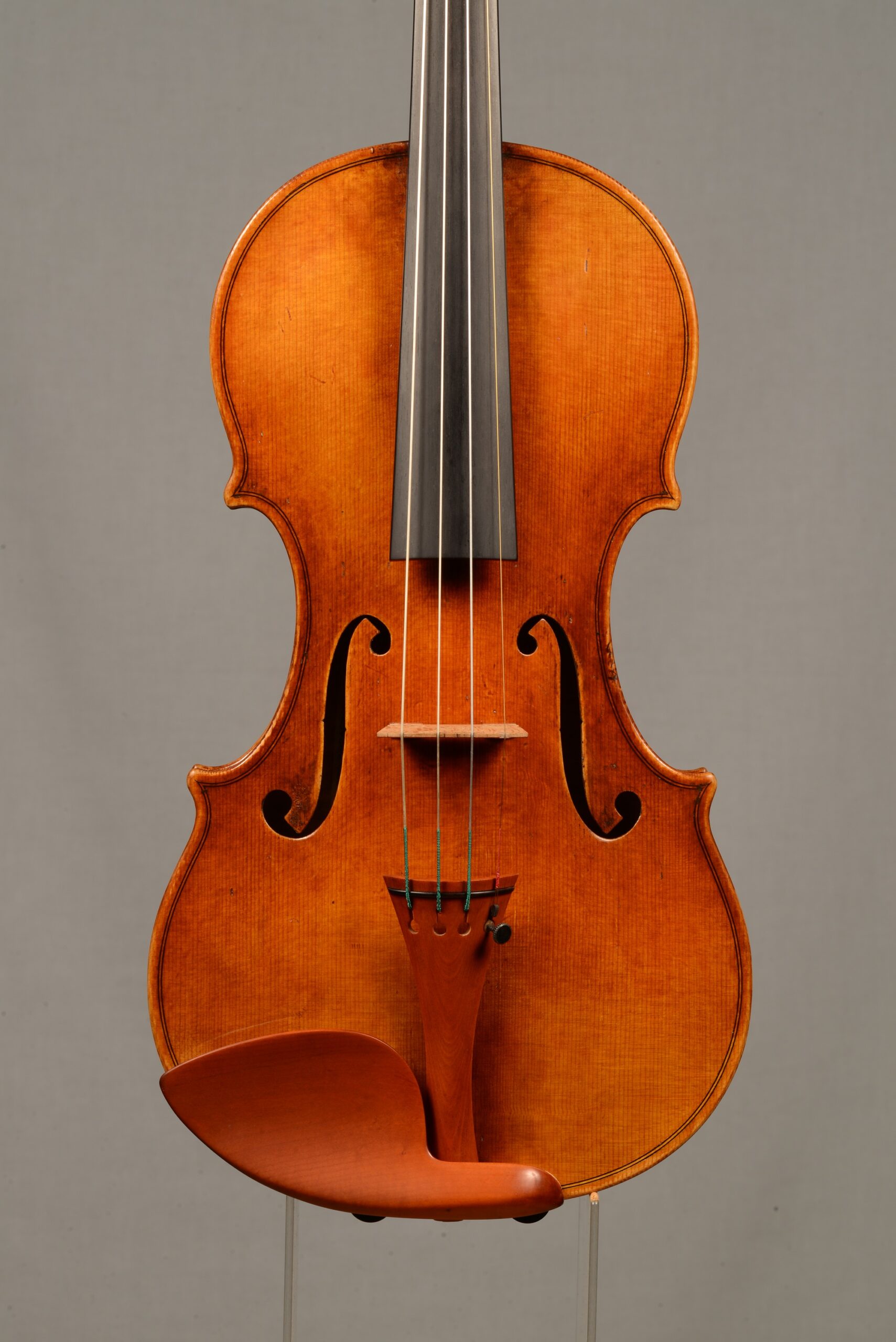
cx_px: 448
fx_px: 3916
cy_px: 671
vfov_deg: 19.4
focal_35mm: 105
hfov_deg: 13.1
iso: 100
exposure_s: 1/1.3
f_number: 22
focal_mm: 105
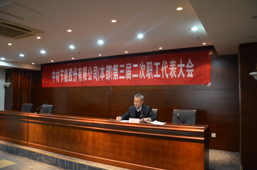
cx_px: 128
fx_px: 192
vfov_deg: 47.7
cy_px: 85
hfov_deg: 67.5
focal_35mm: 27
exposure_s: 1/30
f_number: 3.5
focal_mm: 18
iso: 1600
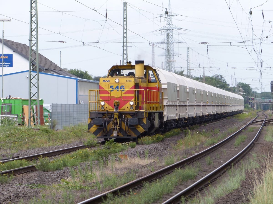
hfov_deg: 9.7
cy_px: 102
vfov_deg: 7.3
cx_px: 136
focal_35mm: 204
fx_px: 1609
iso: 100
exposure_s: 1/500
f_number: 4
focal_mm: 36.7
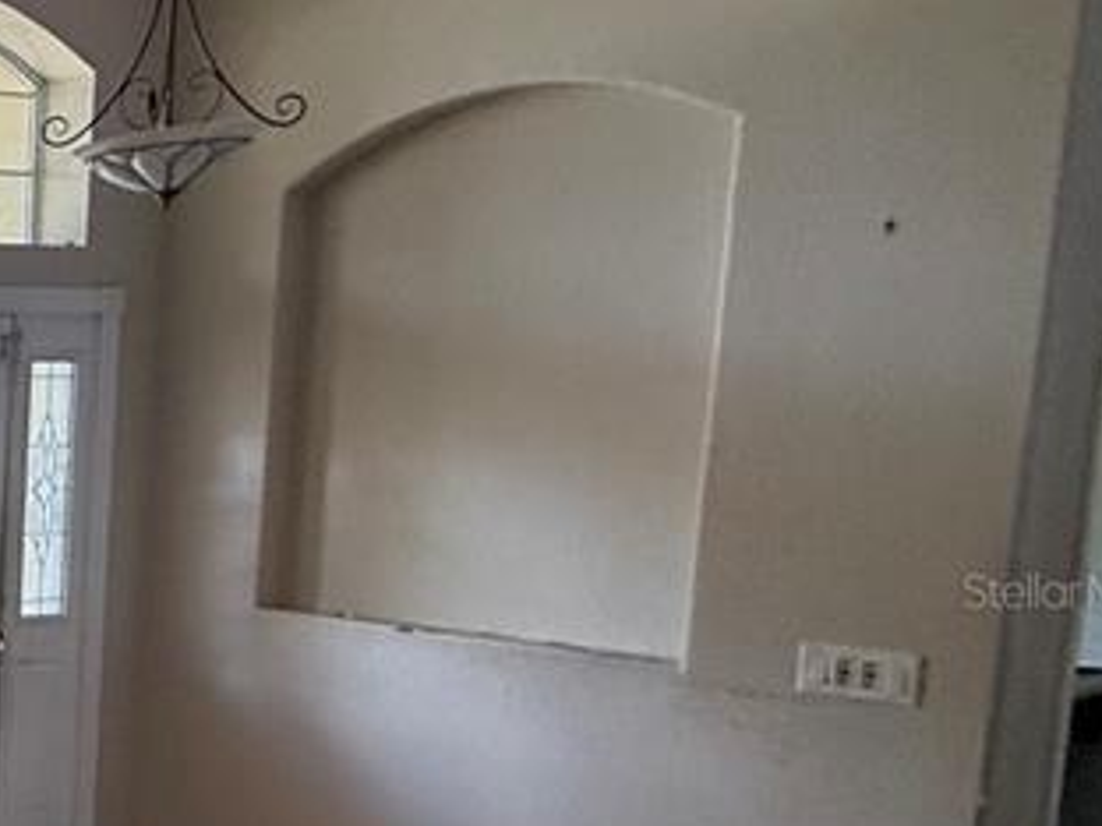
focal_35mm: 46
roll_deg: -0.4
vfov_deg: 31.1
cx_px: -632
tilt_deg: -8.9
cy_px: 589
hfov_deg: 26.5
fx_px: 1464
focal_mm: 2.22
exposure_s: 1/120
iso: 250
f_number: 2.2
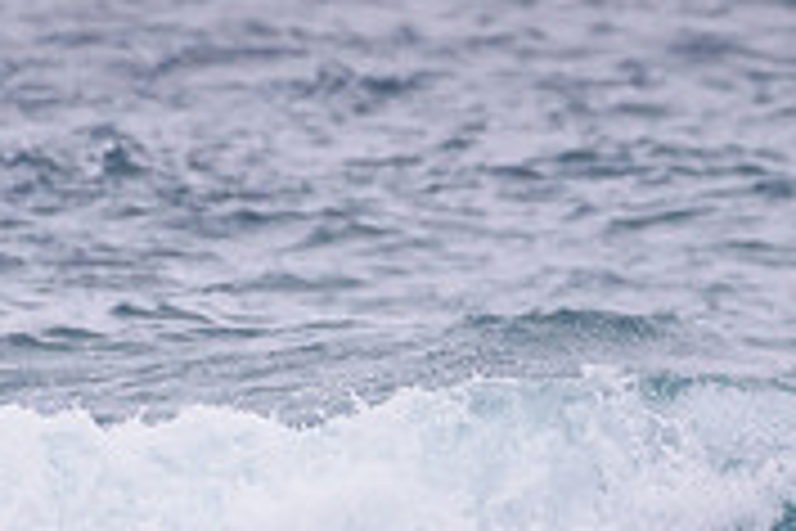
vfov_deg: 0.7
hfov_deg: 1.0
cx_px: 993
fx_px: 44440
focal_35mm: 2010
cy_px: 557
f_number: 5.6
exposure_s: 1/2000
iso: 1250
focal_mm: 500
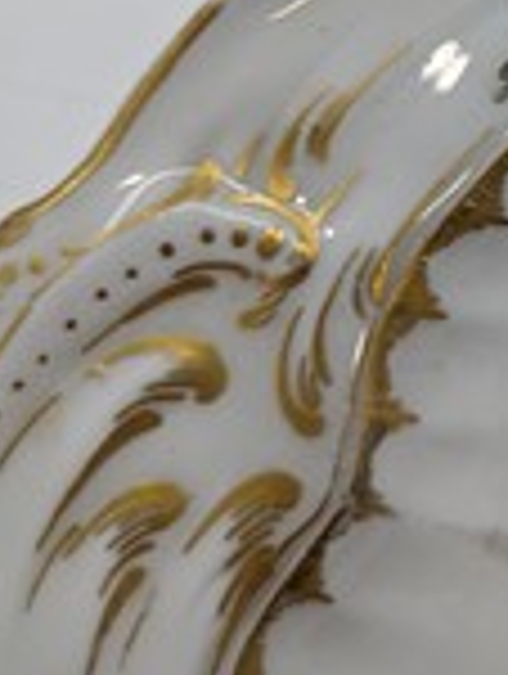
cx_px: 636
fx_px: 1249
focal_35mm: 64
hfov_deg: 21.1
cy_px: 68
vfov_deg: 29.0
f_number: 1.85
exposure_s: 1/160
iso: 89
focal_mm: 6.81
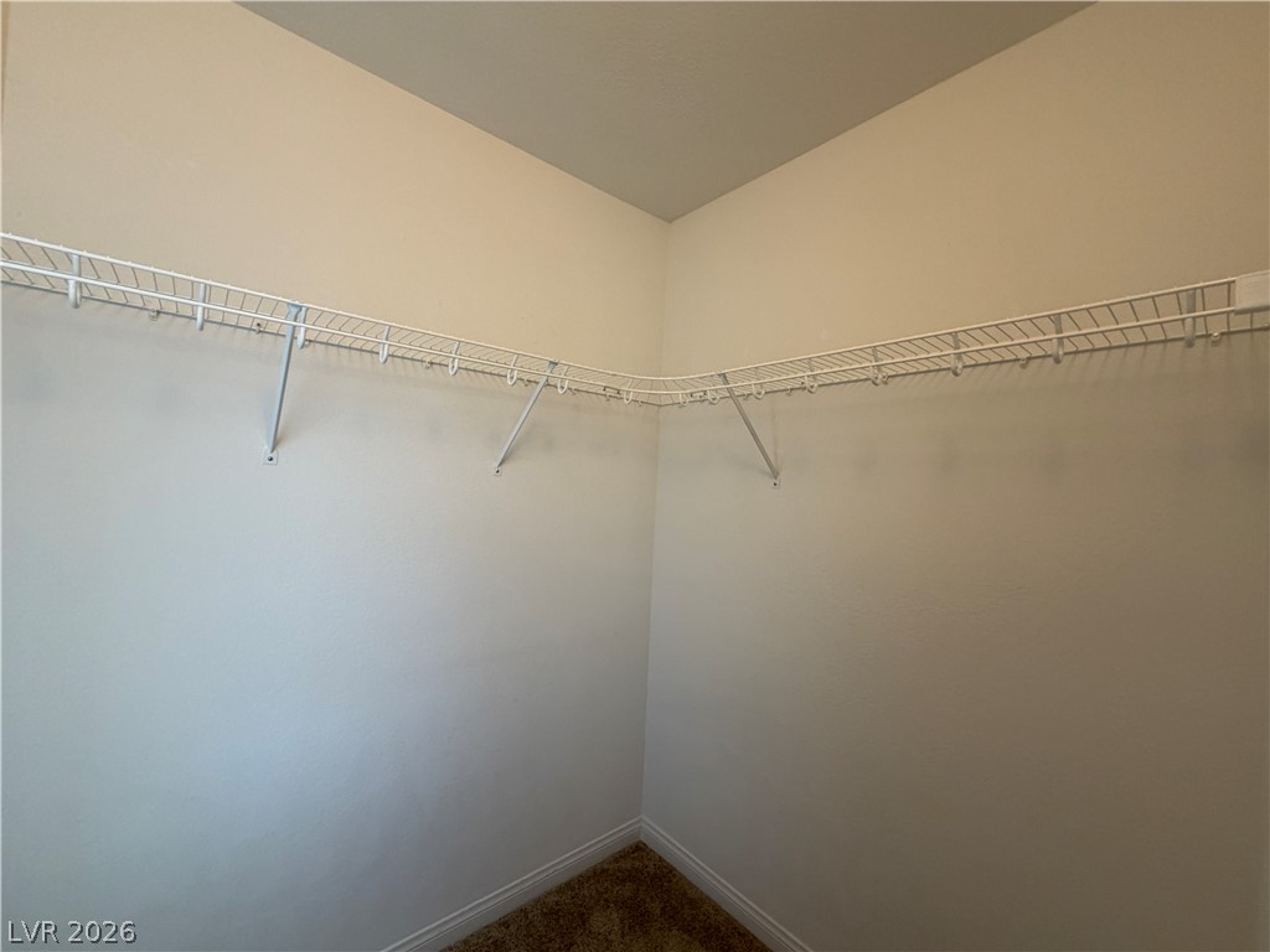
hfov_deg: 102.1
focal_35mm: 14
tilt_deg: +0.8
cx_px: 635
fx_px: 514
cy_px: 476
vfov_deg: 85.7
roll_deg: -3.2
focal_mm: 2.22
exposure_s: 1/120
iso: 200
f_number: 2.2
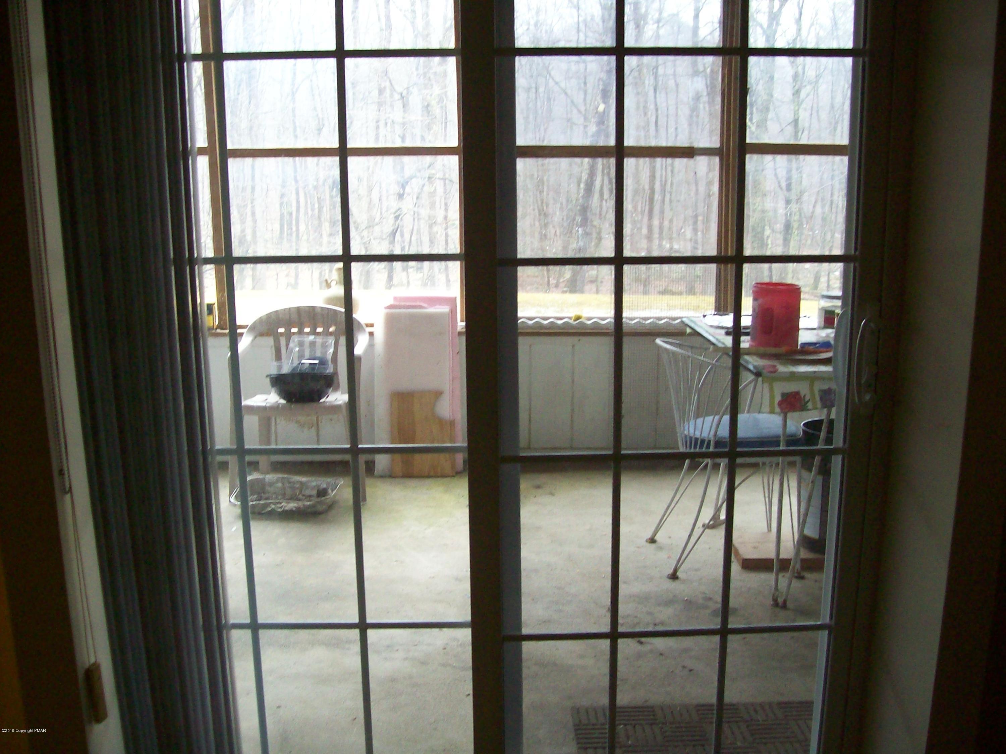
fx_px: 1046
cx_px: 503
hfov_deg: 51.4
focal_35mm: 36
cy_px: 377
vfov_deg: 39.7
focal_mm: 6
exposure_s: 1/39.6
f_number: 2.7
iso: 160
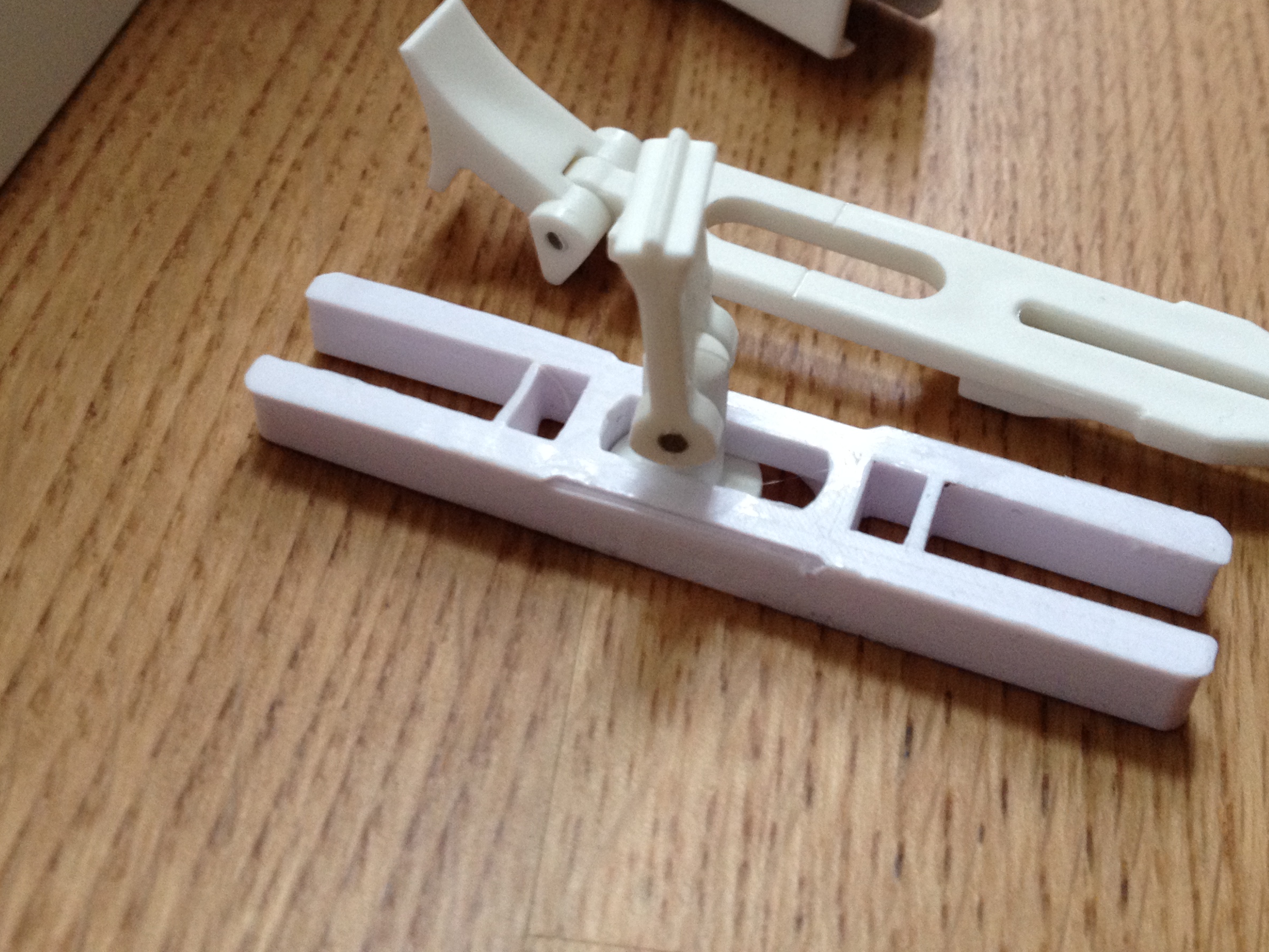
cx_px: 636
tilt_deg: -44.5
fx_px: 1760
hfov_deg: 39.7
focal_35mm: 48
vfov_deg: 30.0
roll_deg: -1.9
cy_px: 302
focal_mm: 4.28
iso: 125
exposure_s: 1/20
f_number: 2.4
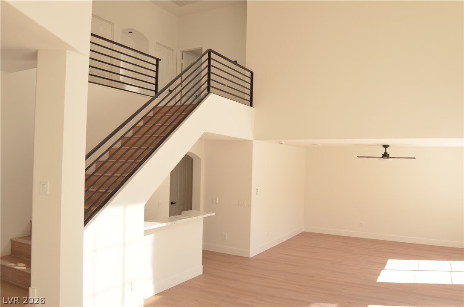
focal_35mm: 27
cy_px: 154
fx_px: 347
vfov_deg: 47.7
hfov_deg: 67.5
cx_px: 232
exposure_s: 1/100
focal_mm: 18
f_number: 5
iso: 200
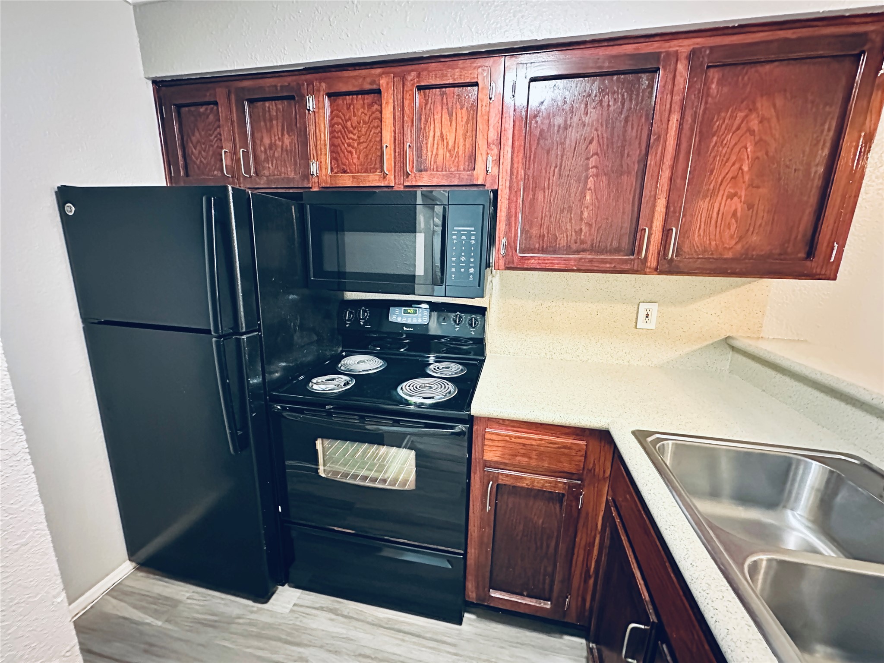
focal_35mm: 14
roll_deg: -1.4
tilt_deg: -12.7
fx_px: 358
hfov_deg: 102.1
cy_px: 332
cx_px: 442
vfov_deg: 85.7
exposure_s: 1/24
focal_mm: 2.22
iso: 2500
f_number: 2.2
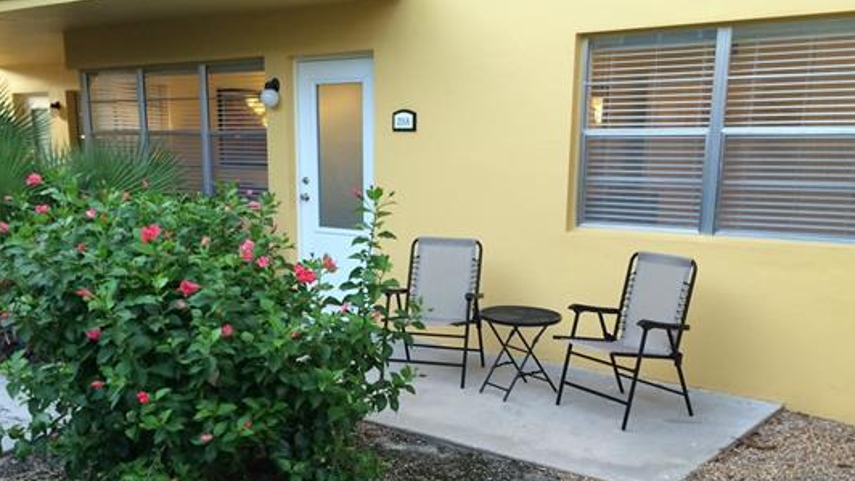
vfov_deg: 30.7
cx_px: 419
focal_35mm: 38
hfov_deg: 52.8
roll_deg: +0.4
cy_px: 357
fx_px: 861
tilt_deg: -14.5
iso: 40
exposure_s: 1/30
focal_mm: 4.15
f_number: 2.2
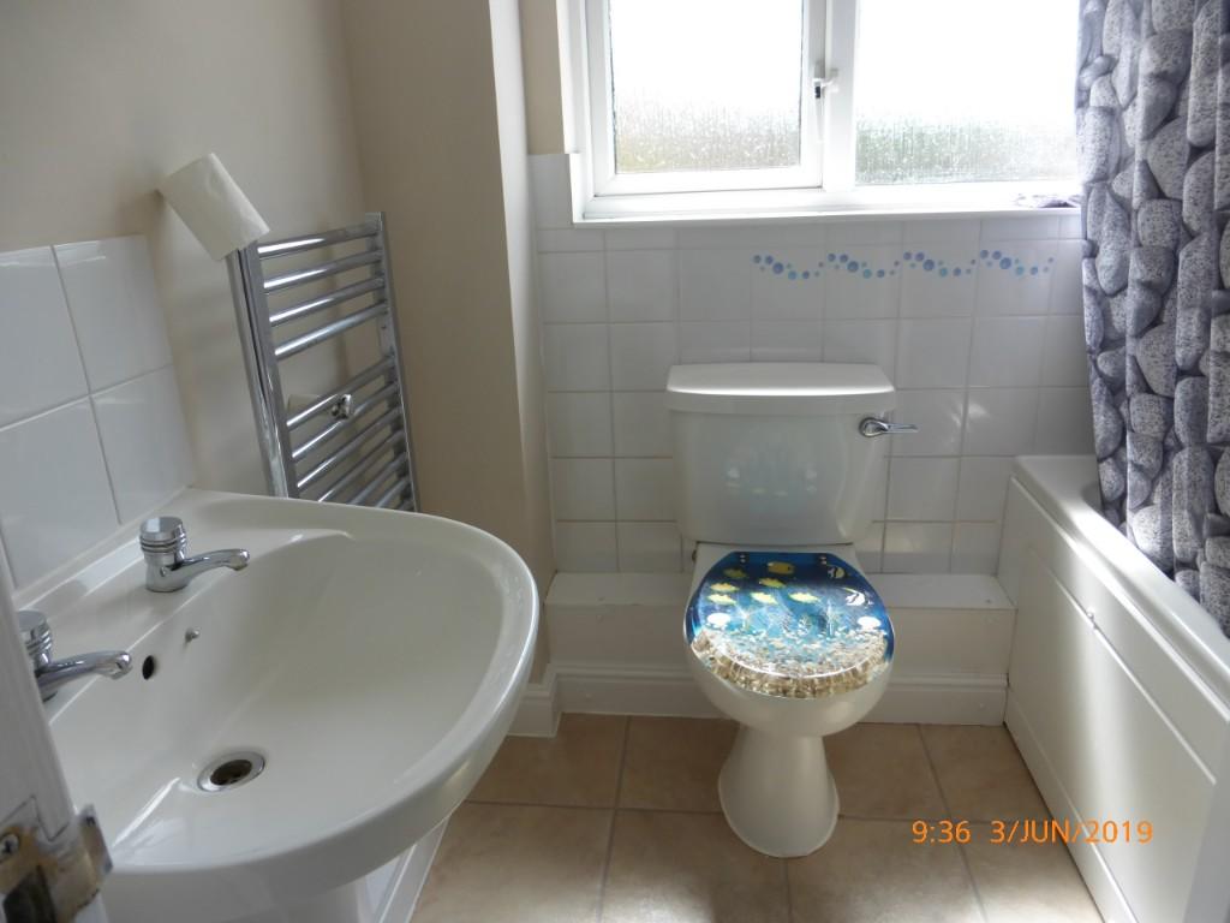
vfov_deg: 56.8
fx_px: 853
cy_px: 462
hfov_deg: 71.6
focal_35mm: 24
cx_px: 615
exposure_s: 1/125
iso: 100
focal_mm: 4.3
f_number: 3.5
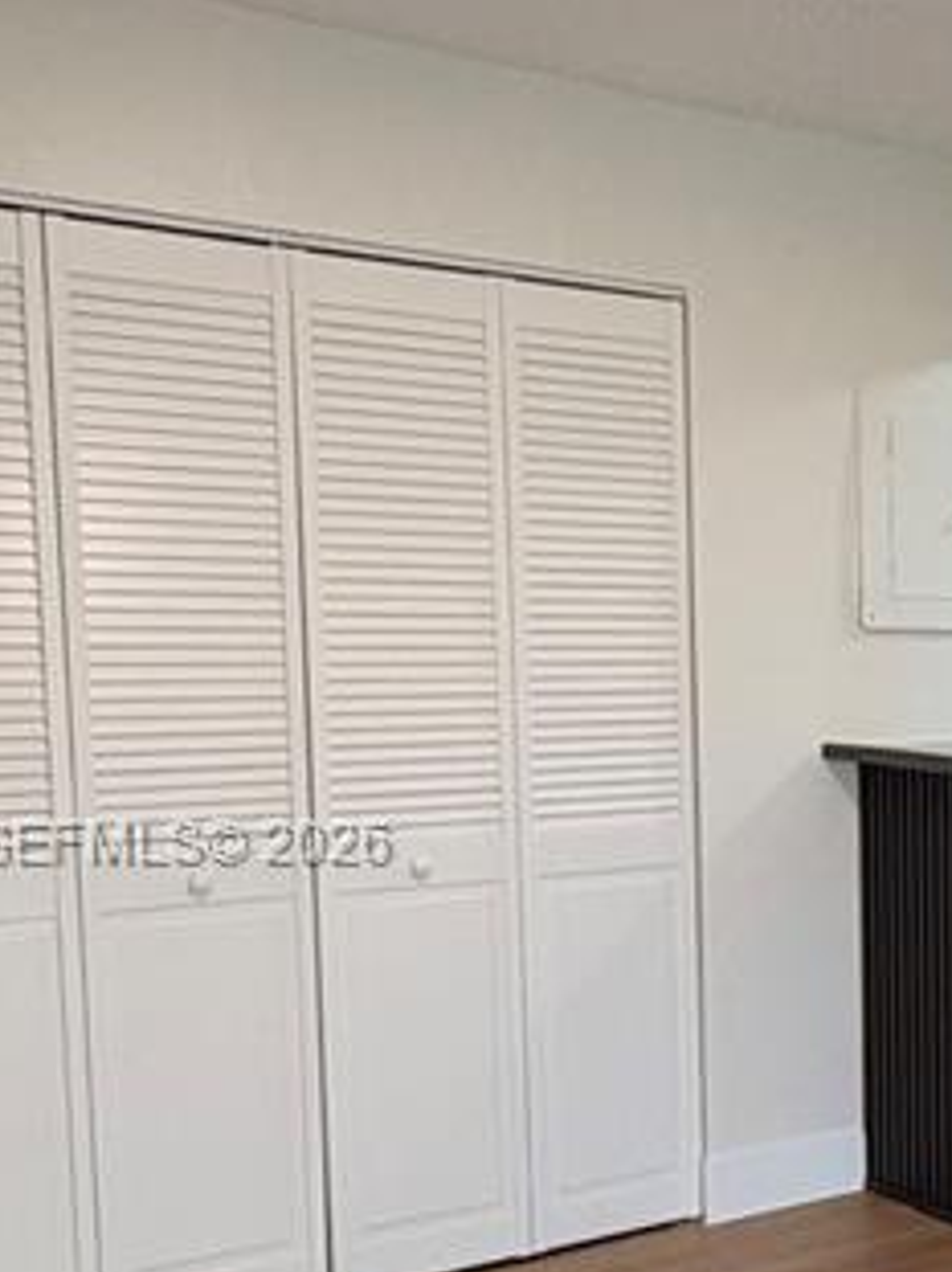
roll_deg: -1.4
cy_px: 847
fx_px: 1981
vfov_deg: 35.2
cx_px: 1471
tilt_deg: -6.1
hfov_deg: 21.9
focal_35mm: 54
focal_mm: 2.22
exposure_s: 1/120
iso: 250
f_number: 2.2
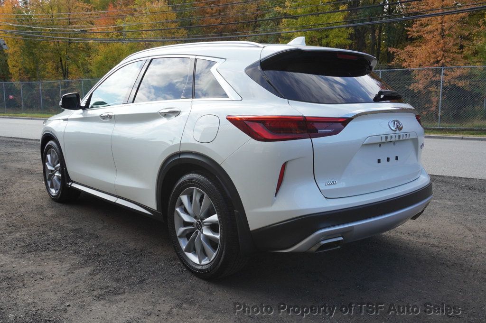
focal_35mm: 33
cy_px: 162
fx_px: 445
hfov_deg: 57.3
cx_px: 243
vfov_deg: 39.9
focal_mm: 22
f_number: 9
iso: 400
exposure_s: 1/250
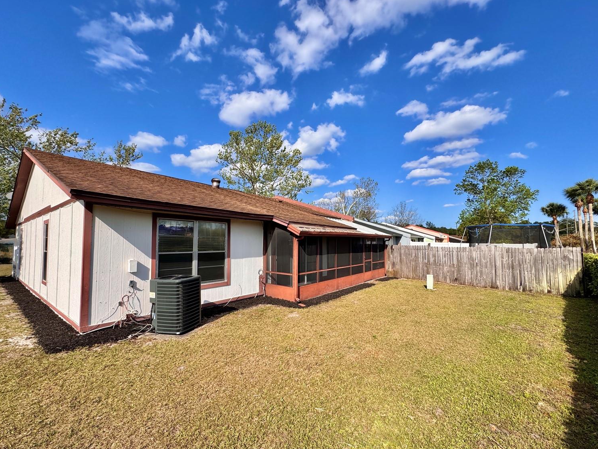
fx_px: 259
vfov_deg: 81.7
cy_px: 233
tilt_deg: +1.9
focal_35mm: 15
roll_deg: -0.6
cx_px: 290
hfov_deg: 98.1
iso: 50
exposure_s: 1/2415
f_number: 2.2
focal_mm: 2.22
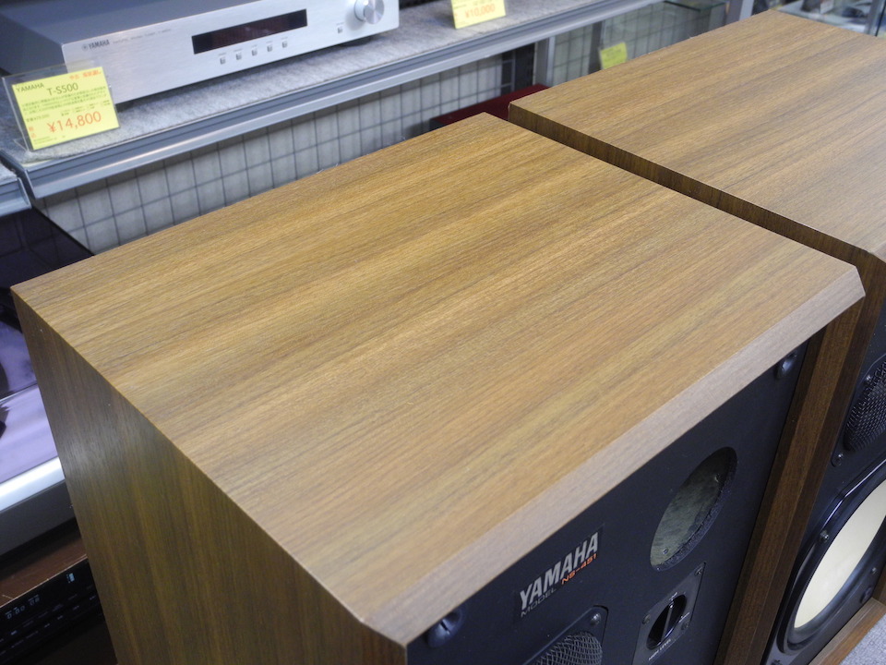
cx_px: 443
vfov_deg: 37.7
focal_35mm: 38
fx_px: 973
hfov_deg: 49.0
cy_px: 332
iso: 387
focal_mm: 8.1
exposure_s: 1/30
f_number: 3.2
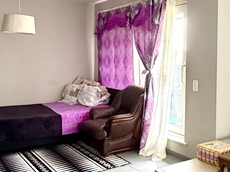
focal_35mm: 43
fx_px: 286
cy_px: 62
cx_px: 170
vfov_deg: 33.4
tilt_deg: -0.7
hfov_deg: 42.6
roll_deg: -0.9
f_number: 2.2
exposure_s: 1/60
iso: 500
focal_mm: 2.22
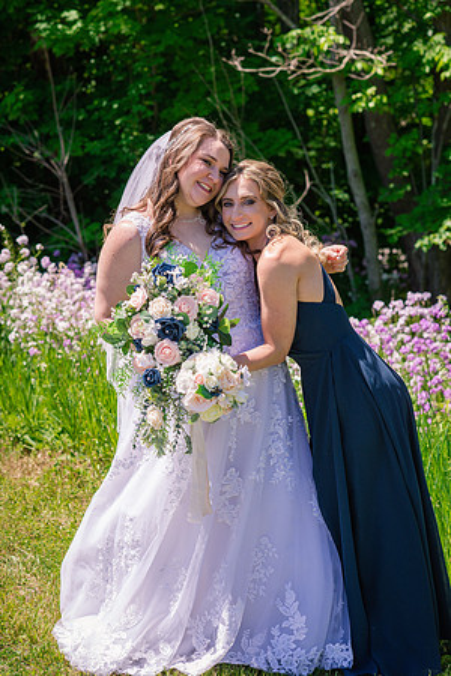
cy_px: 338
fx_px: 1597
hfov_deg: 16.1
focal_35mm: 85
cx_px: 226
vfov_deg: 23.9
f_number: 5
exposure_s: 1/800
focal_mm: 85
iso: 200
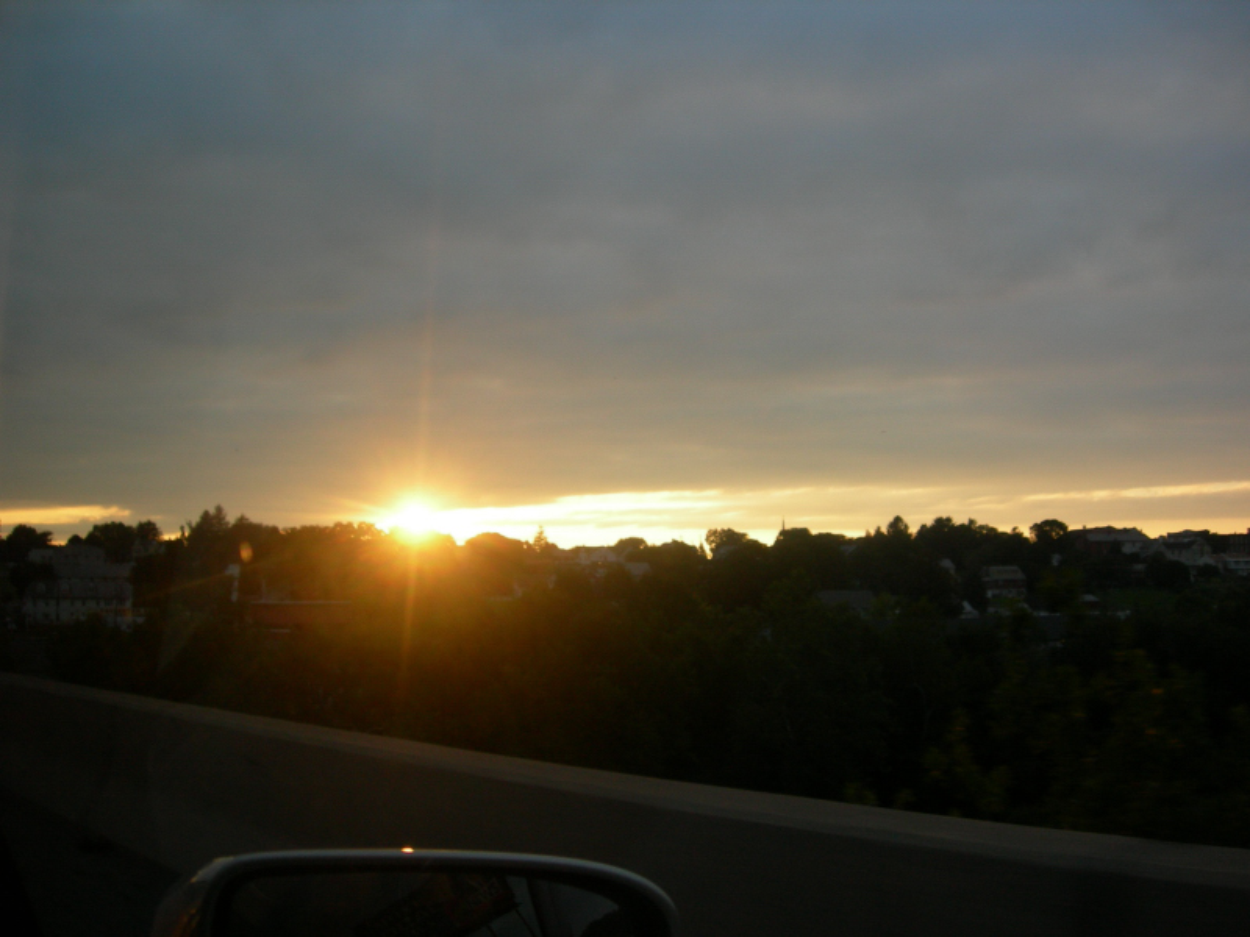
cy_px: 468
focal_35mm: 38
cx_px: 625
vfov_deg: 37.7
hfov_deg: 49.0
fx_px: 1372
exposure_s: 1/202
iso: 100
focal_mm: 7.8
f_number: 2.8
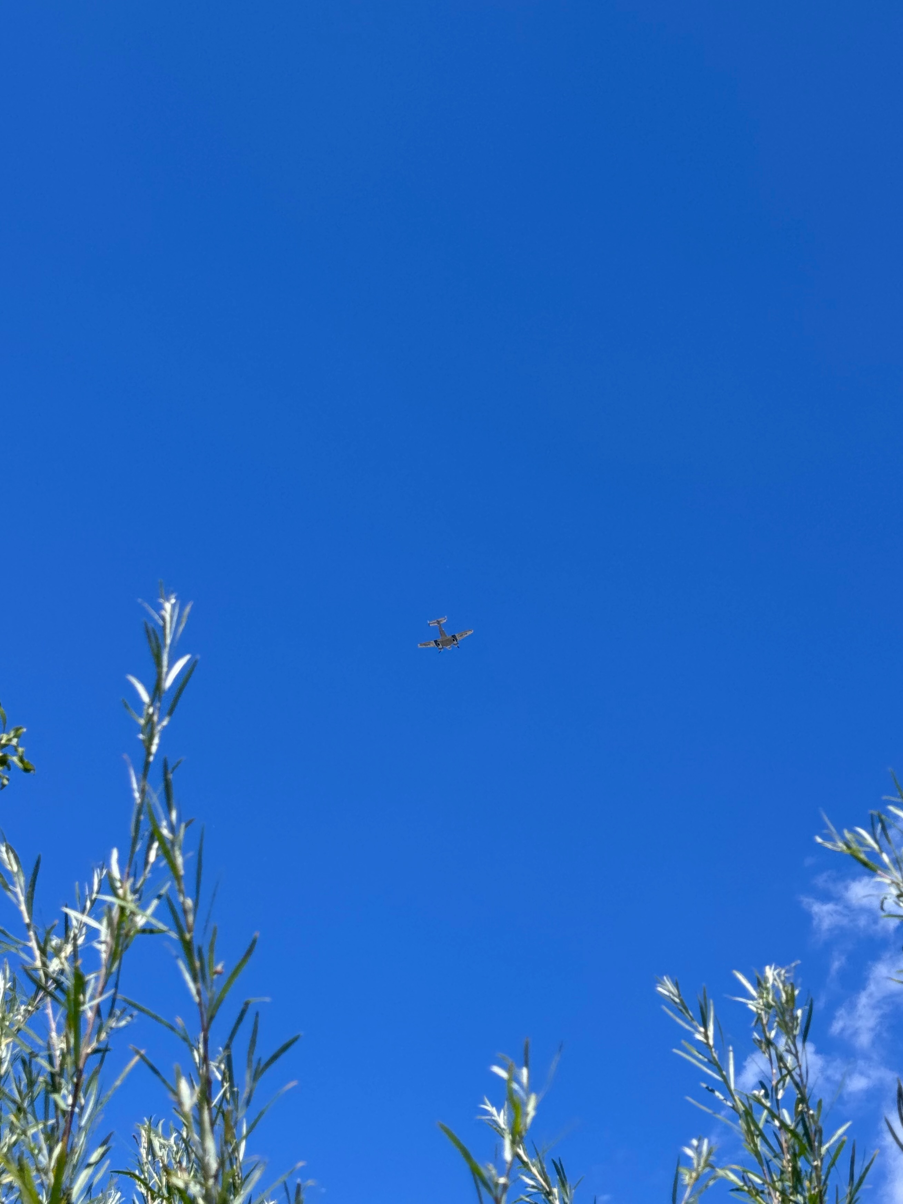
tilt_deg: +49.2
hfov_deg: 30.3
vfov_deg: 39.7
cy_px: 602
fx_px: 1669
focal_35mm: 48
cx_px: 452
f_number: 1.78
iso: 64
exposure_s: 1/3425
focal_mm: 6.76
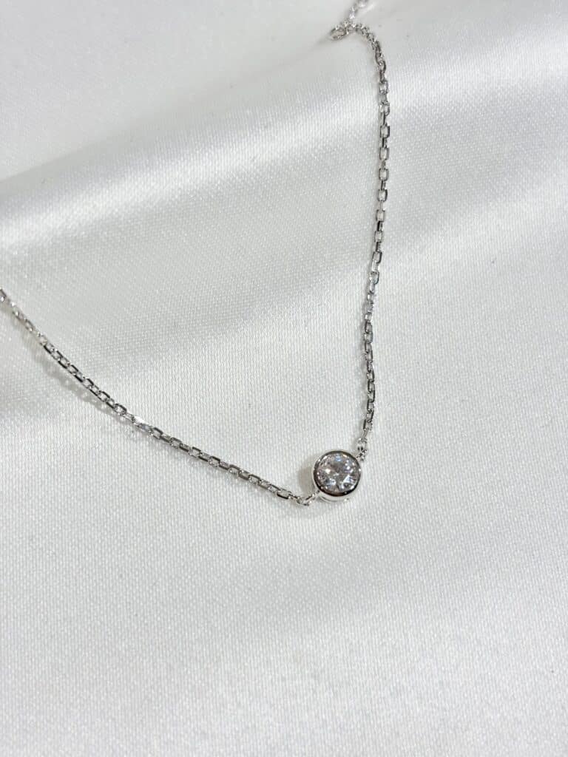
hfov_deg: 28.0
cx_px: 284
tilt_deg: -56.7
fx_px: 1138
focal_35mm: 52
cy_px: 378
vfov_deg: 36.8
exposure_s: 1/286
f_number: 1.6
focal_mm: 5.96
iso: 32
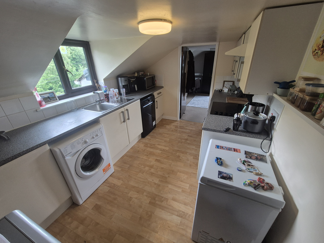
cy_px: 122
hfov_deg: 106.2
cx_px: 162
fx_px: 122
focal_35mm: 13
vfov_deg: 89.9
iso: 160
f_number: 2.2
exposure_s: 1/50
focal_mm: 2.2
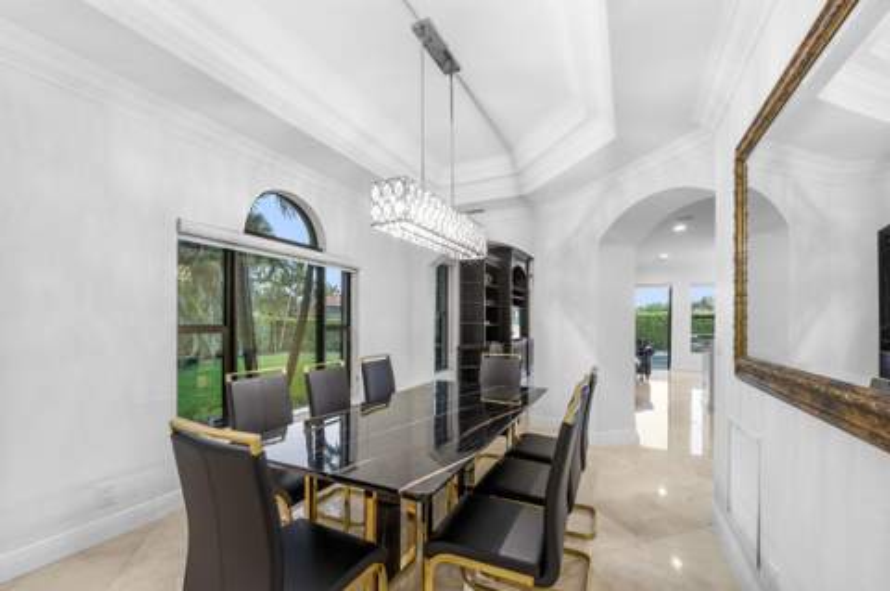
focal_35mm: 14
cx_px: 445
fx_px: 346
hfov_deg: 104.3
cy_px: 296
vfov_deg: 81.1
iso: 500
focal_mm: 14
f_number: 7.1
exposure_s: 1/6
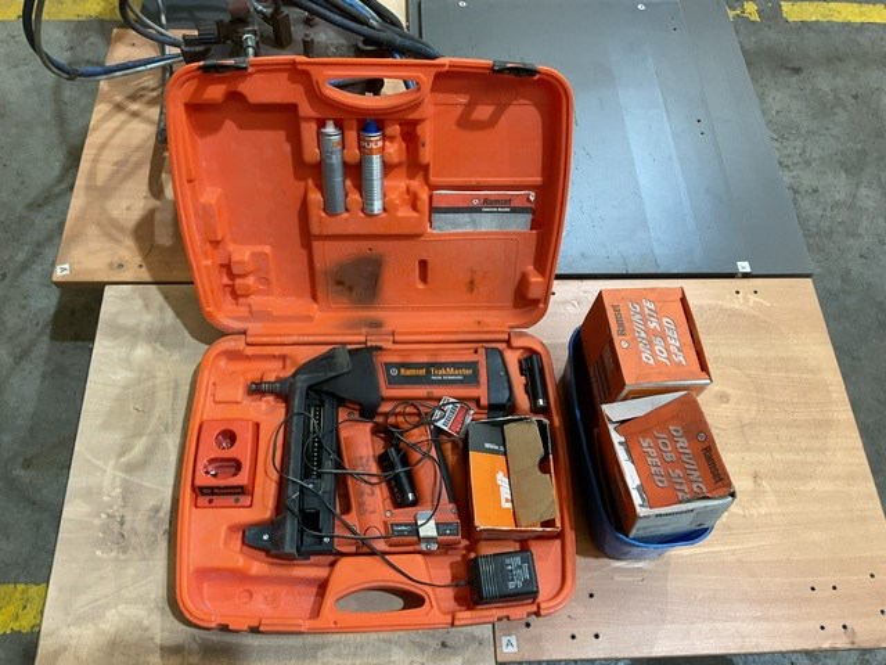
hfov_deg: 61.7
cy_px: 332
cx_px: 443
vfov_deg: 48.2
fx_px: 742
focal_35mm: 29
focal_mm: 3
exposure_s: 1/60
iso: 125
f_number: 1.8
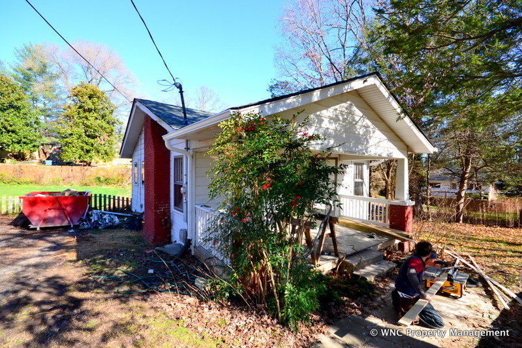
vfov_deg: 77.4
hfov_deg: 100.4
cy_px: 174
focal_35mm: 15
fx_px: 218
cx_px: 261
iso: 400
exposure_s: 1/160
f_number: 9
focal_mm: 10
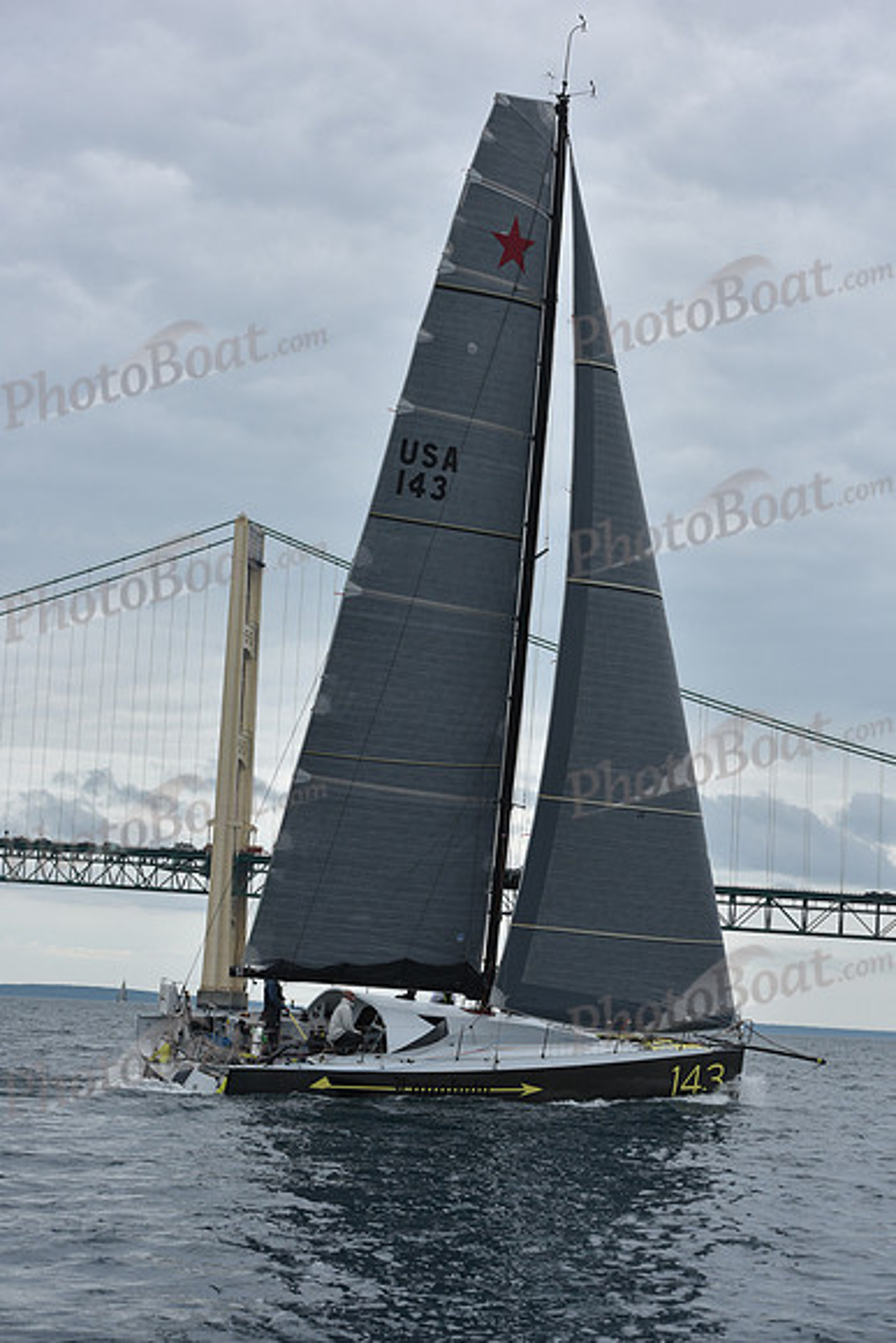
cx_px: 448
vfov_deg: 28.8
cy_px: 672
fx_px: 2612
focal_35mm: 70
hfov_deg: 19.5
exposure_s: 1/800
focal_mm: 70
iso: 250
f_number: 7.1
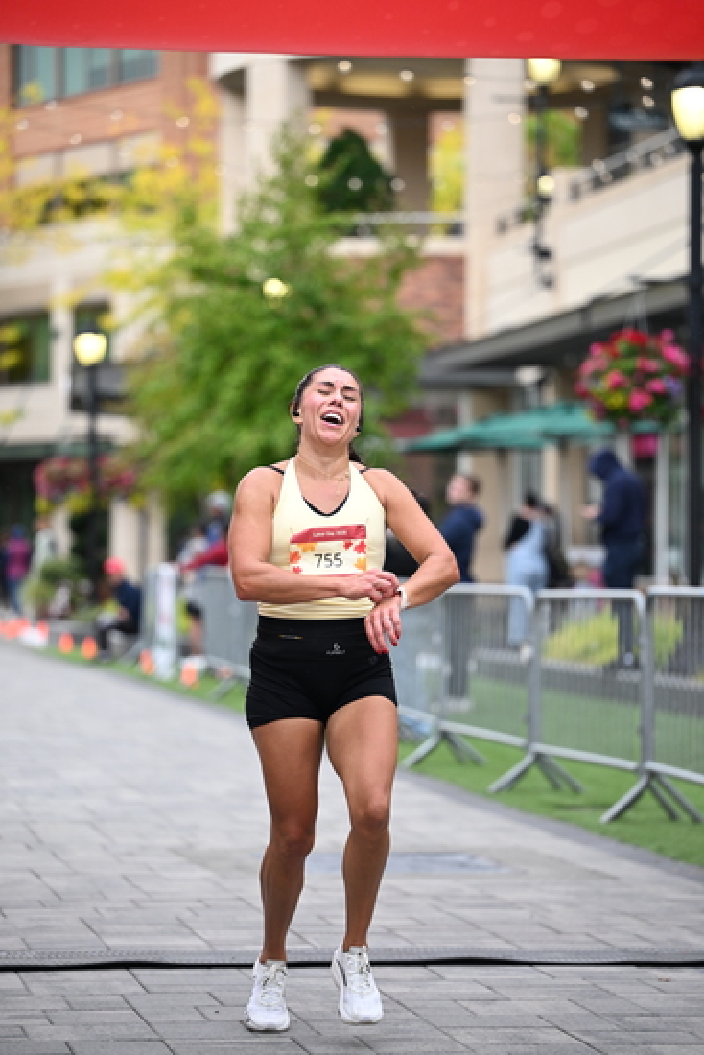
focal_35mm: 120
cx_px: 352
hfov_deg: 11.4
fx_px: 3518
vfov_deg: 17.1
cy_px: 528
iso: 1000
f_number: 2.8
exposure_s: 1/1600
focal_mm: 120
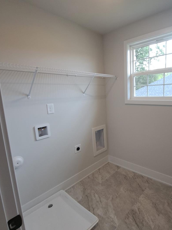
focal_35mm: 19
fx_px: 126
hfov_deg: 67.0
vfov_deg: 84.7
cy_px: 118
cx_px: 113
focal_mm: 1.74
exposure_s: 1/50
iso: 100
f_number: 2.2
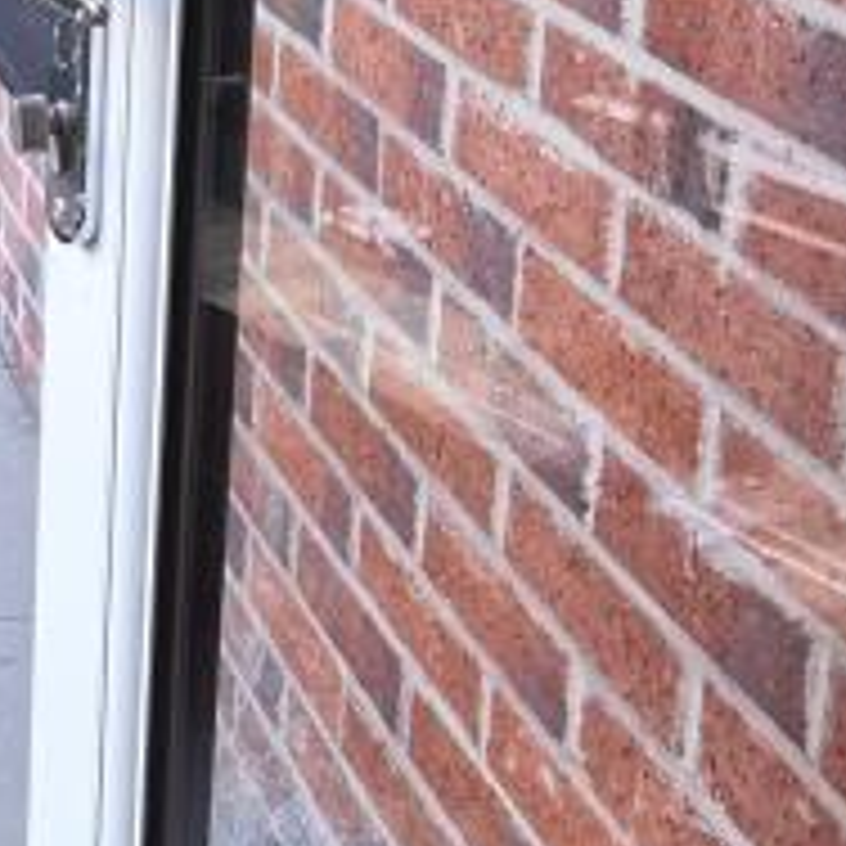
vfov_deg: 21.2
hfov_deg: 18.9
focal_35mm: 77
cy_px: -117
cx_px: -522
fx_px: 2129
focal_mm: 2.35
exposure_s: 1/100
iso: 100
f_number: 2.2
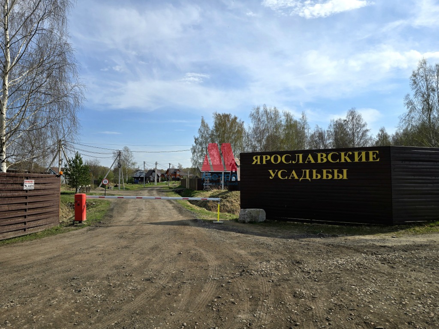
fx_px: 292
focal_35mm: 23
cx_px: 220
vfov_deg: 58.9
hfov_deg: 73.9
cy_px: 164
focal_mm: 6.3
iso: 12
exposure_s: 1/1250
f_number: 1.7
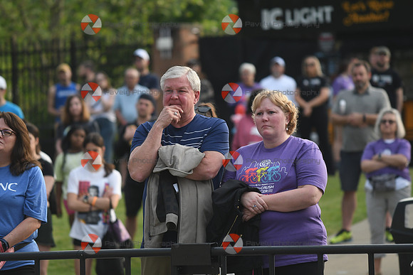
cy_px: 138
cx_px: 206
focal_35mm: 300
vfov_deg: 4.6
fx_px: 3442
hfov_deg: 6.9
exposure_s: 1/500
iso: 640
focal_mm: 200
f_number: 4
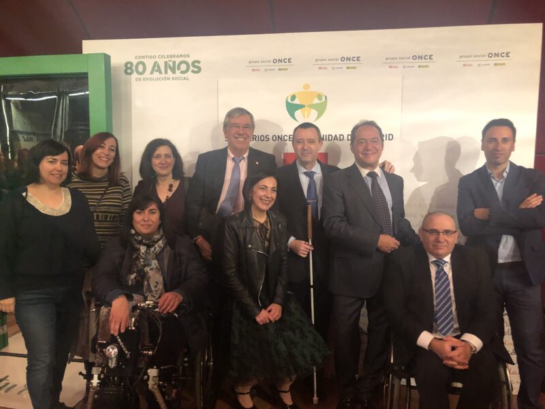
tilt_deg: -5.8
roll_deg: -0.4
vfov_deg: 49.7
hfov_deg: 63.4
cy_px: 204
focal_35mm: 28
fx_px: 441
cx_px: 272
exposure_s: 1/6
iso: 80
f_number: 1.8
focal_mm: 3.99
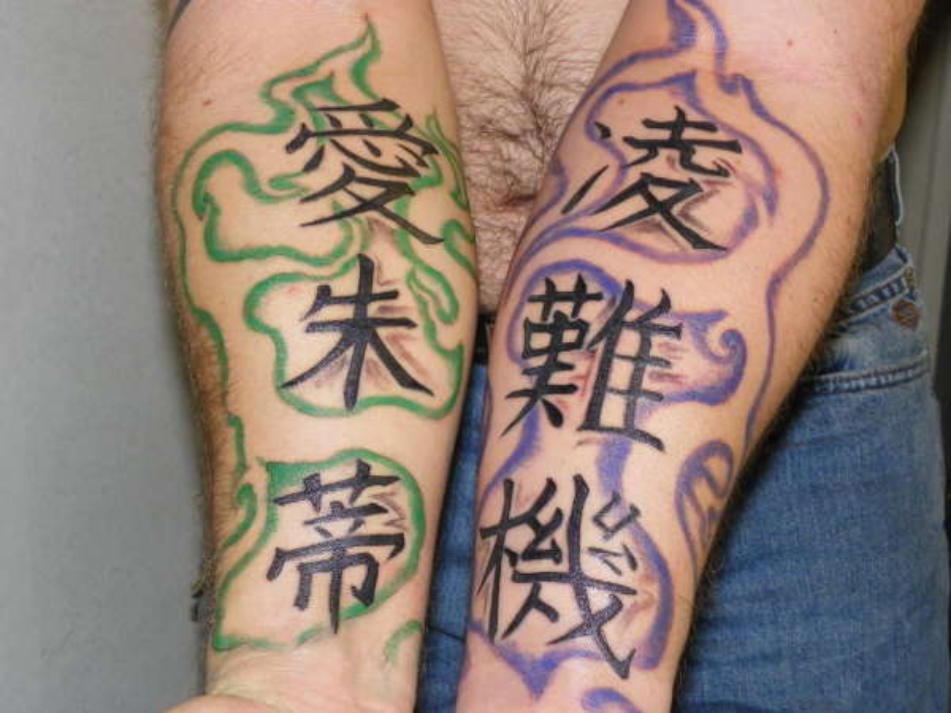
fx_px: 1868
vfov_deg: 21.6
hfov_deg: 28.6
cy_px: 356
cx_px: 476
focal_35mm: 68
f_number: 3.5
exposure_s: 1/160
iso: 200
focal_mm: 12.1
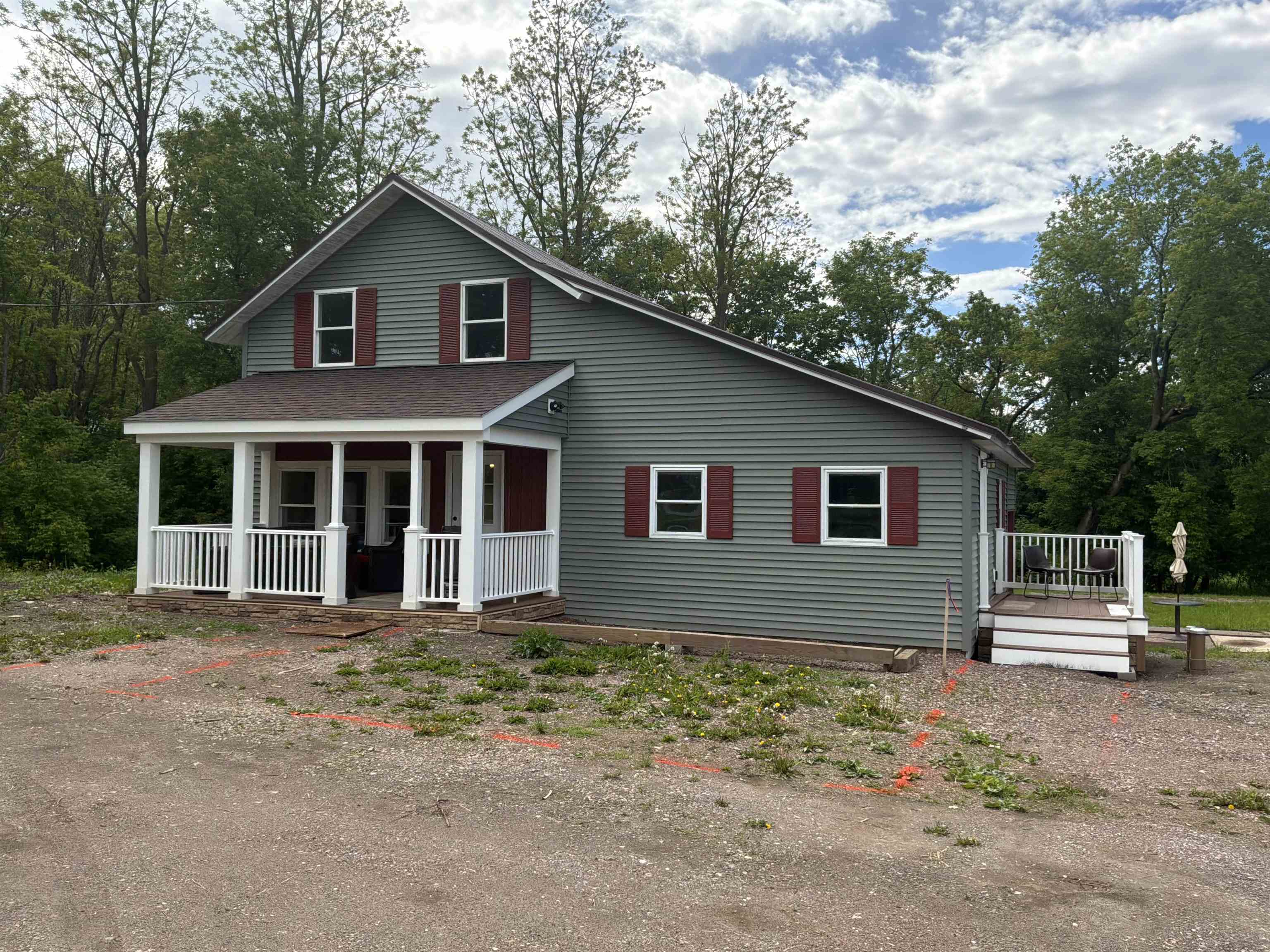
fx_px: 1027
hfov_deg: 63.4
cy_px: 476
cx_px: 635
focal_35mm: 28
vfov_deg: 49.7
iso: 32
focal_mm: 3
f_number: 1.8
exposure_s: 1/2058
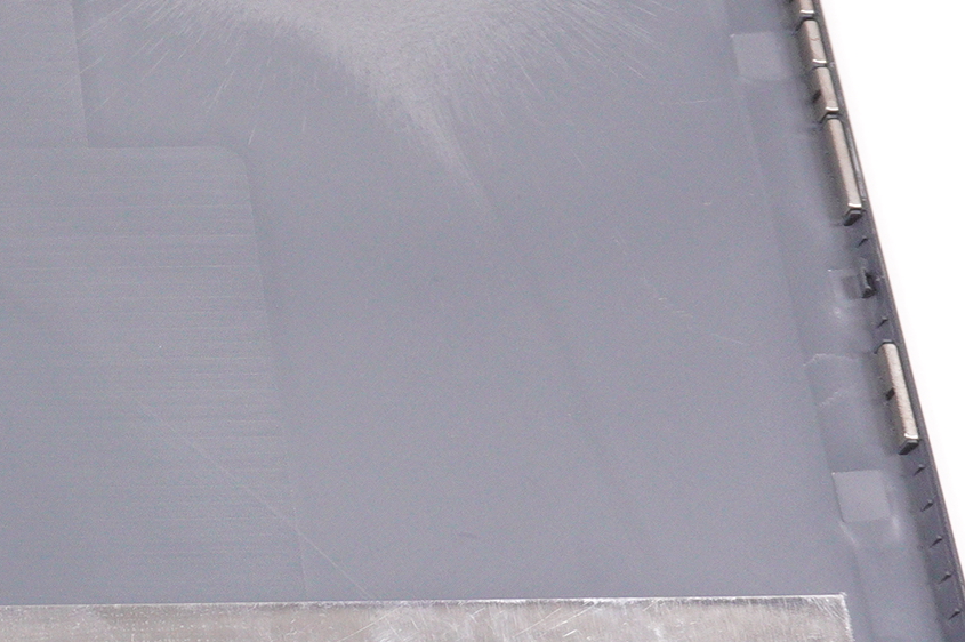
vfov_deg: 11.1
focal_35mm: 123
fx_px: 3289
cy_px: 323
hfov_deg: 15.2
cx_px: -547
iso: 1250
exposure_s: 1/320
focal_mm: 23
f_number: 5.6
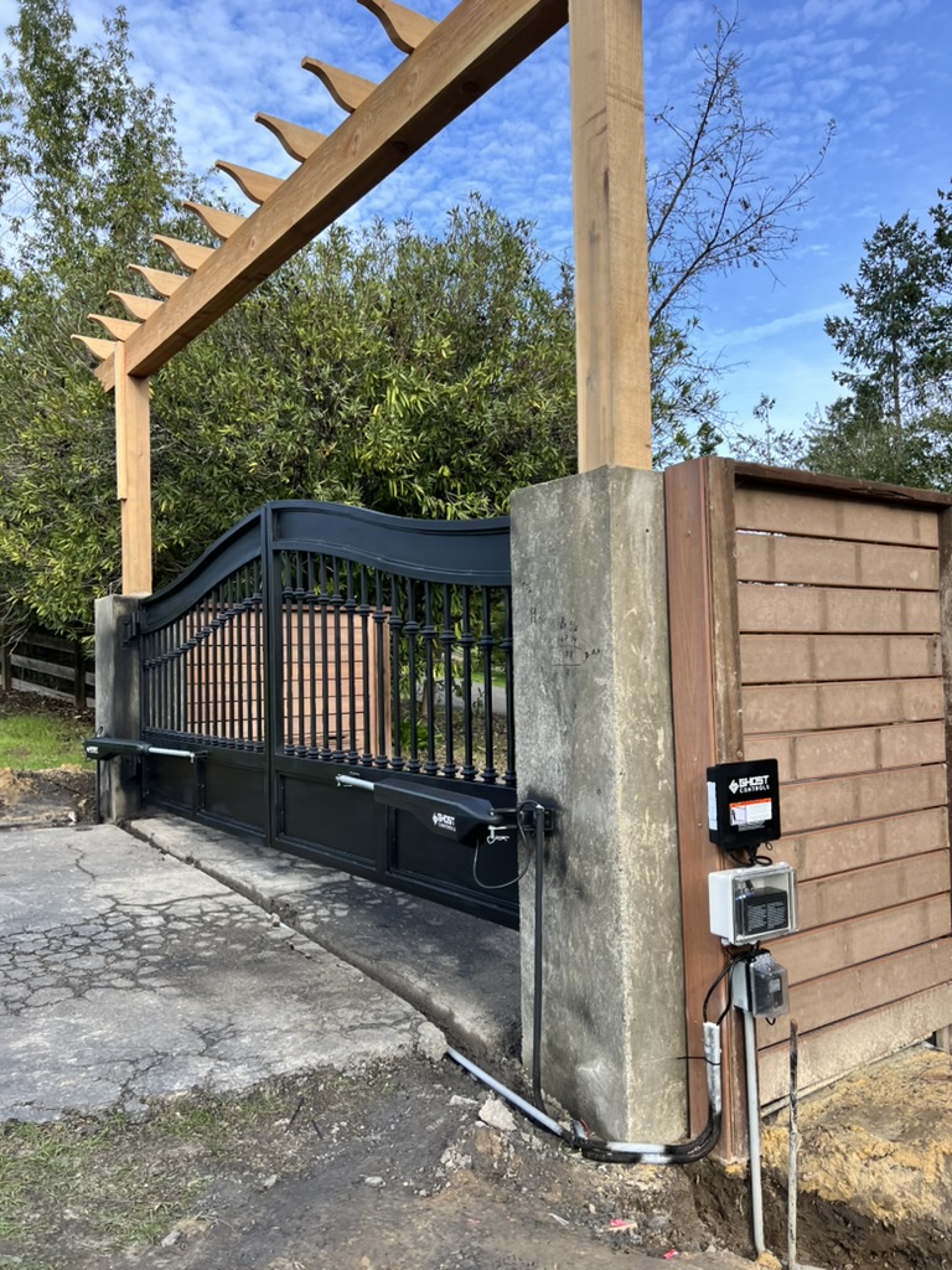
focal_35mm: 26
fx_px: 953
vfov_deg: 67.3
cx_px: 476
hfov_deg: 53.1
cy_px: 635
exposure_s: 1/957
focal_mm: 5.7
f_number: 1.5
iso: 50
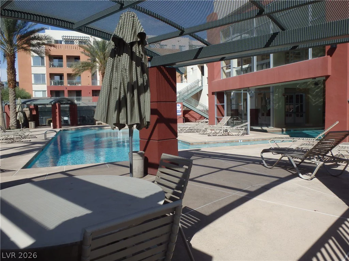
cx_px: 174
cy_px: 130
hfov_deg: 63.4
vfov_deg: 49.7
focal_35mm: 28
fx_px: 282
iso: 125
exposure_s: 1/160
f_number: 11
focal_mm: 5
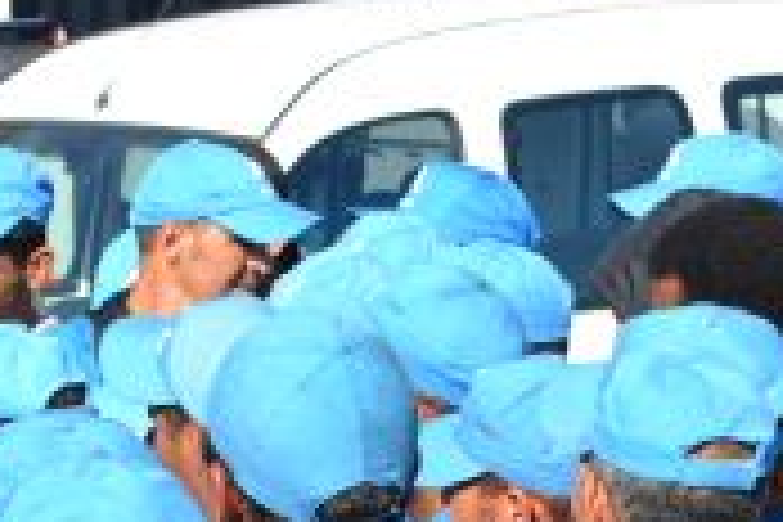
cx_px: -558
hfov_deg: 6.7
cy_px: 432
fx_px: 6586
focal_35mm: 303
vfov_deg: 4.5
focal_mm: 55
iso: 100
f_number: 8
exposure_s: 1/250
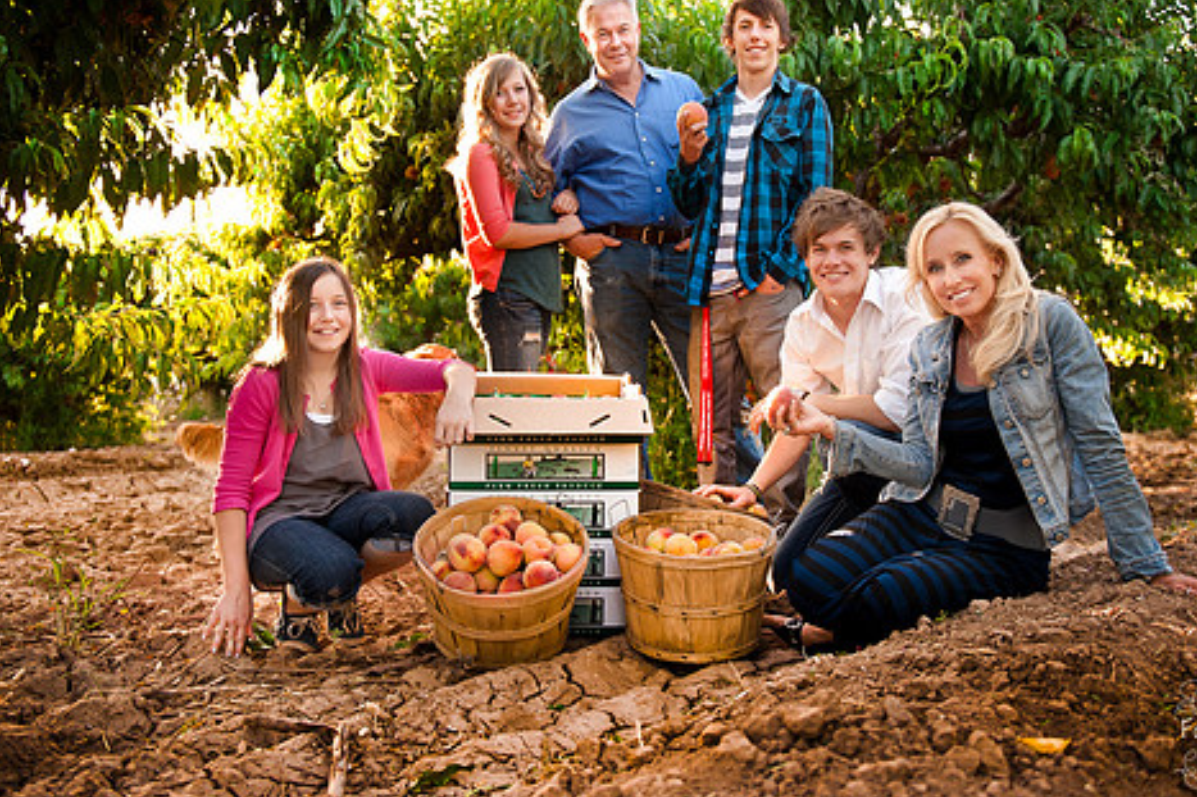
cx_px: 620
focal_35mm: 36
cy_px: 315
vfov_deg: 36.7
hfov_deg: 53.1
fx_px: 1197
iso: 200
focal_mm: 29
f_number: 3.2
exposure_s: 1/200
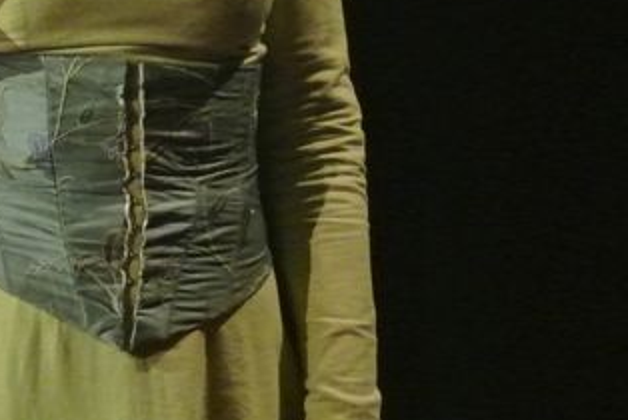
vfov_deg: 1.8
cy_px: -71
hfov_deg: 2.7
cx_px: 276
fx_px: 13217
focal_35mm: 757
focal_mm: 110
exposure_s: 1/80
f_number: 5.6
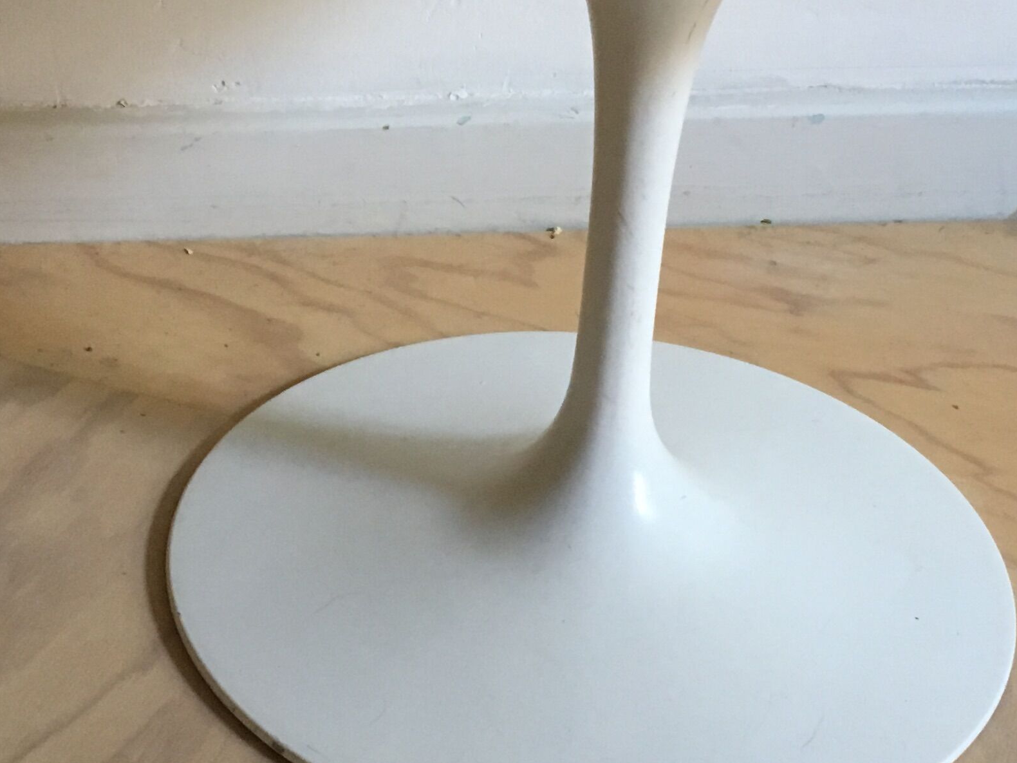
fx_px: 2174
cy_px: 344
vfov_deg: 19.9
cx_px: 534
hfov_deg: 26.3
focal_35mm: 74
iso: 160
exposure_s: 1/33
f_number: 2.2
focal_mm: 4.15
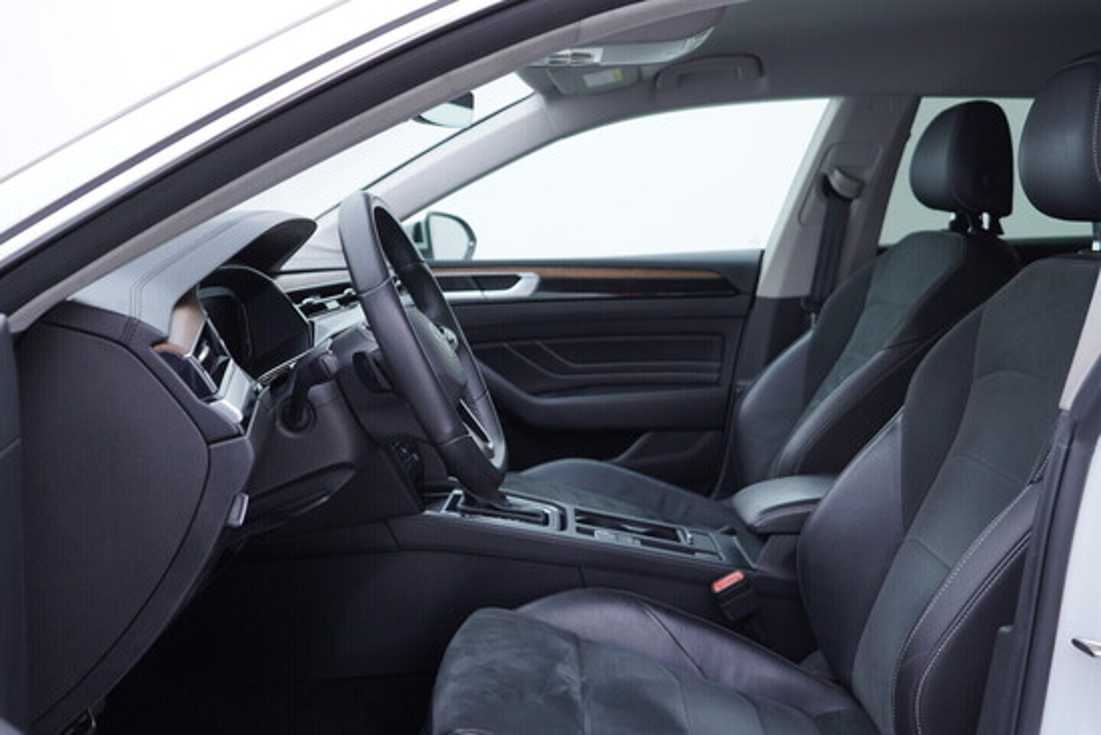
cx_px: 550
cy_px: 368
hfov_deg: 53.1
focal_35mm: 36
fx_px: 1101
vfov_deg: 36.9
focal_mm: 24
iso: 125
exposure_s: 1/50
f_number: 3.2
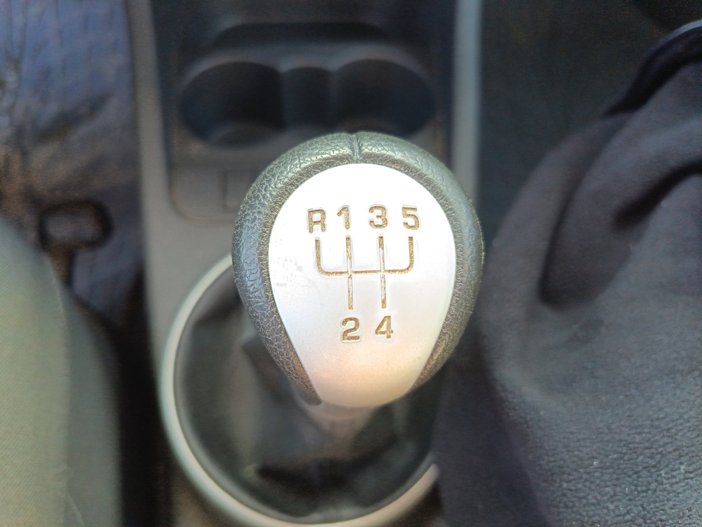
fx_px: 487
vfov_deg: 56.8
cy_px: 264
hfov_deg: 71.6
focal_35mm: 24
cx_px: 351
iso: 637
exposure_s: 1/60
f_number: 1.75
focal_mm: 5.25
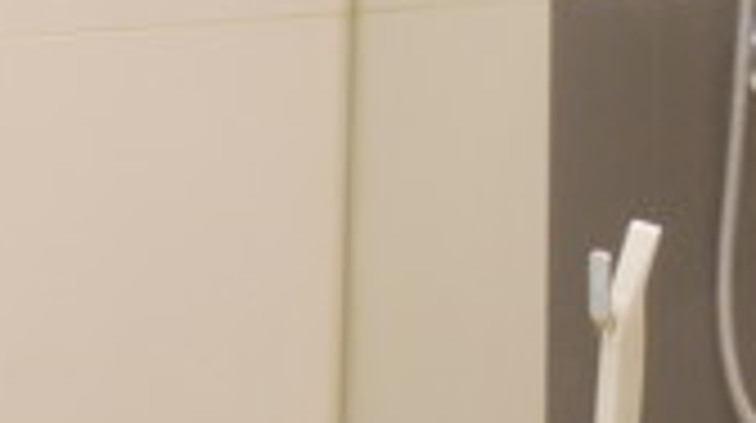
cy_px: -450
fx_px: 1802
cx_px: 958
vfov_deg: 11.8
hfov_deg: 21.6
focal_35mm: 90
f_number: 3.5
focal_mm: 16
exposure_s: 1/25
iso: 320
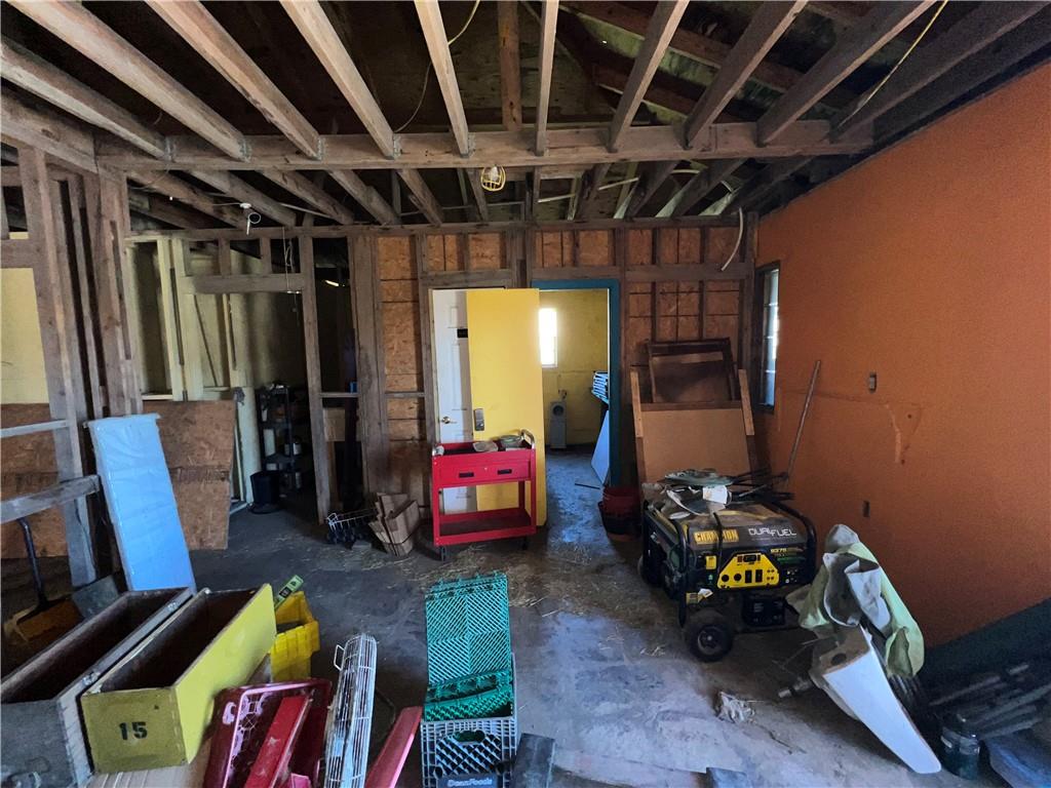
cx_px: 526
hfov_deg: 106.2
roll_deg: +0.9
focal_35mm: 13
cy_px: 394
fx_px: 395
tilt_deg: -5.8
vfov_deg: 89.9
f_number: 1.8
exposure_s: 1/60
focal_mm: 1.57
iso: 100
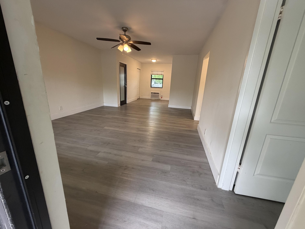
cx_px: 152
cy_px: 114
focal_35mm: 14
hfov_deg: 102.1
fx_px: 123
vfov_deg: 85.7
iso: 320
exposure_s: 1/120
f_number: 2.2
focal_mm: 2.22
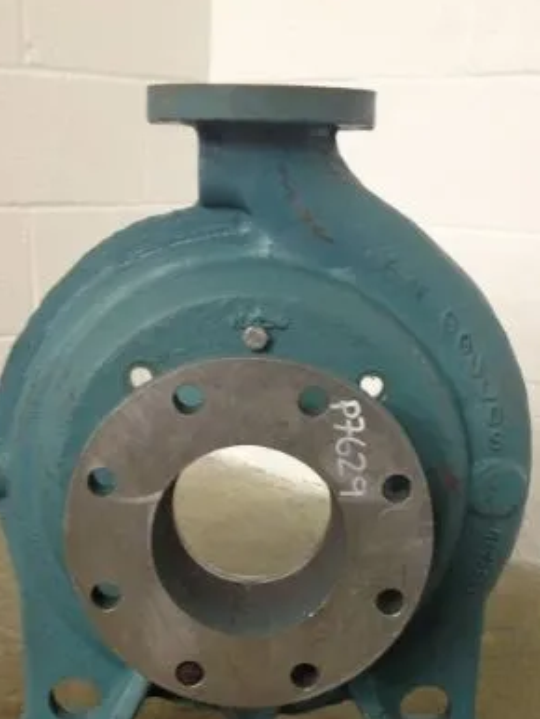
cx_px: 281
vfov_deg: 32.7
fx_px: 1205
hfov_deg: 25.3
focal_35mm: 58
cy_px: 527
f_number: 2.4
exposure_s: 1/20
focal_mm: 4.28
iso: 200
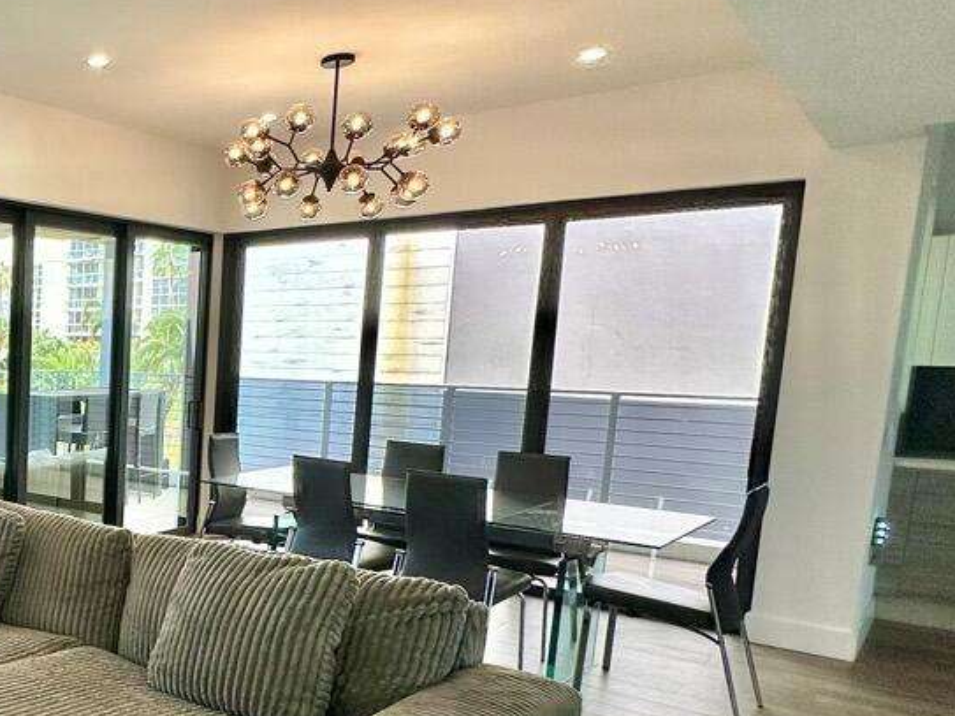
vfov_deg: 42.6
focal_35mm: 33
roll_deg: -0.3
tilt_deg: -5.9
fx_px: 910
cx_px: -135
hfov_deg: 41.7
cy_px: 450
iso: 40
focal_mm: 2.22
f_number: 2.2
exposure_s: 1/404
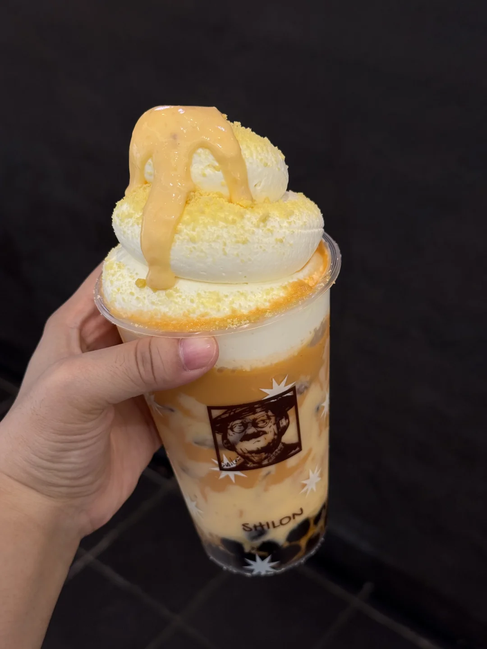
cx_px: 244
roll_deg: +1.4
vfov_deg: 39.7
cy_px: 324
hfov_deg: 30.3
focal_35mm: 48
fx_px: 900
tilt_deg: -37.8
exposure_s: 1/121
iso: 50
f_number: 1.78
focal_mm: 6.76
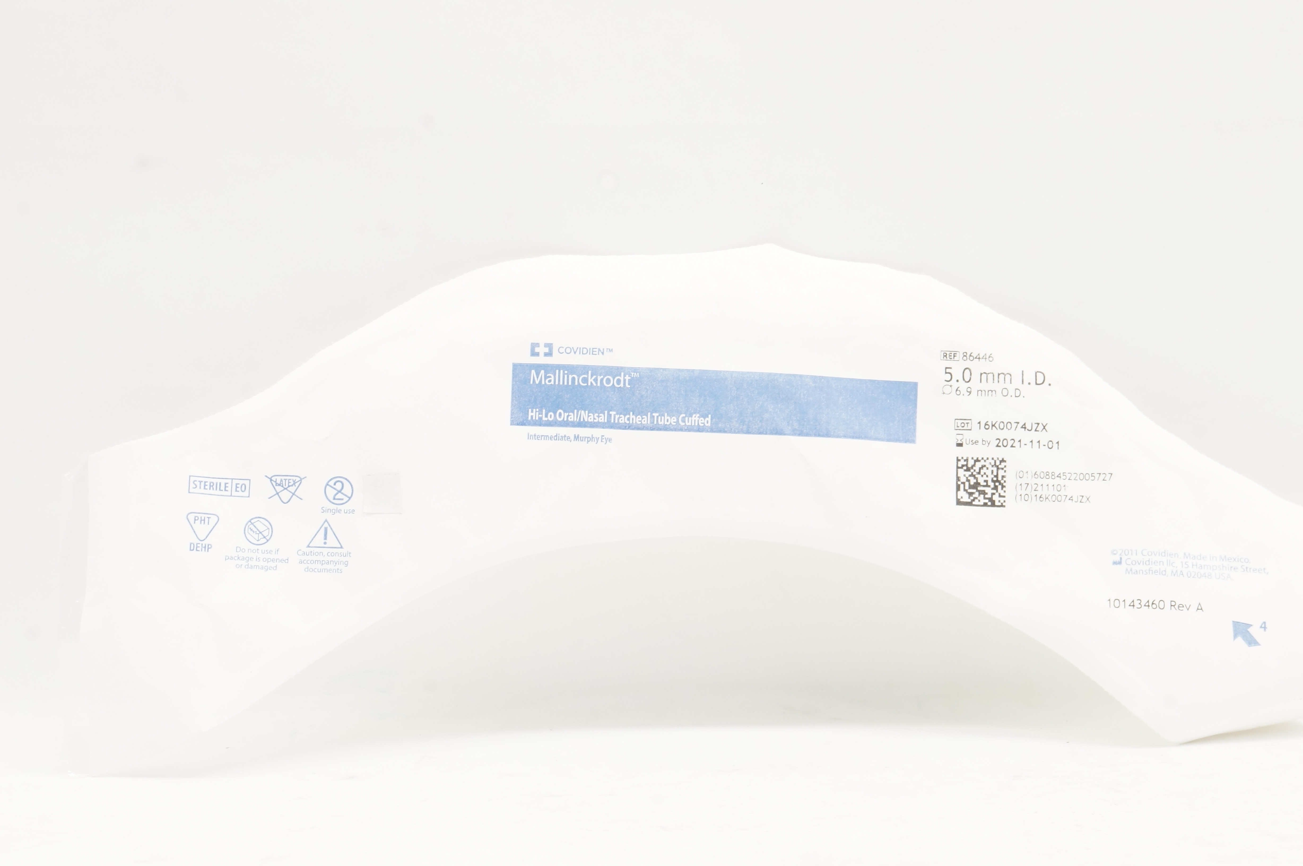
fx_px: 2983
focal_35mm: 82
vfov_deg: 16.5
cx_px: 652
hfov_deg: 24.6
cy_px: 433
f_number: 16
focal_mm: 55
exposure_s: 1/15
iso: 800
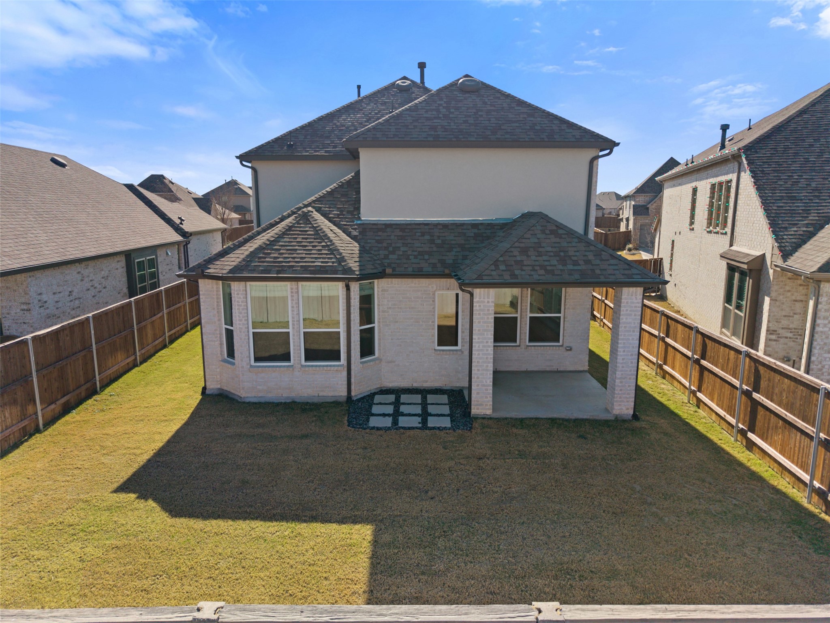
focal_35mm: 24
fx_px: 575
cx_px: 415
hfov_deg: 71.6
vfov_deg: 56.8
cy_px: 312
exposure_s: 1/3000
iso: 200
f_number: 1.8
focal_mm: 8.67
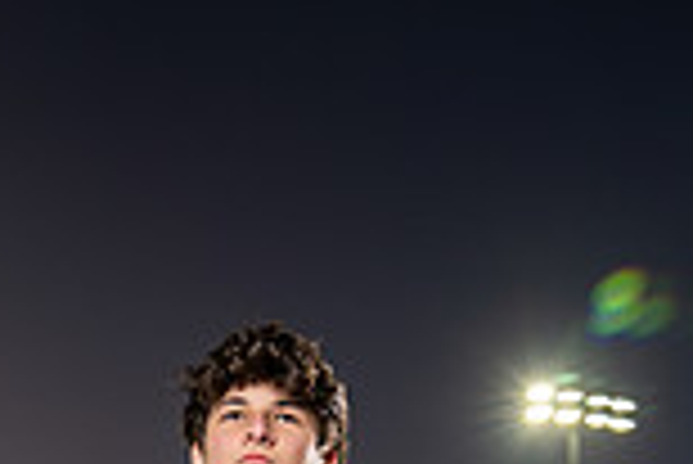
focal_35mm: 70
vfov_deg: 14.8
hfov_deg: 28.4
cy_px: 1009
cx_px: 180
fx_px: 1349
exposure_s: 1/250
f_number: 4.5
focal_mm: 24
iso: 160
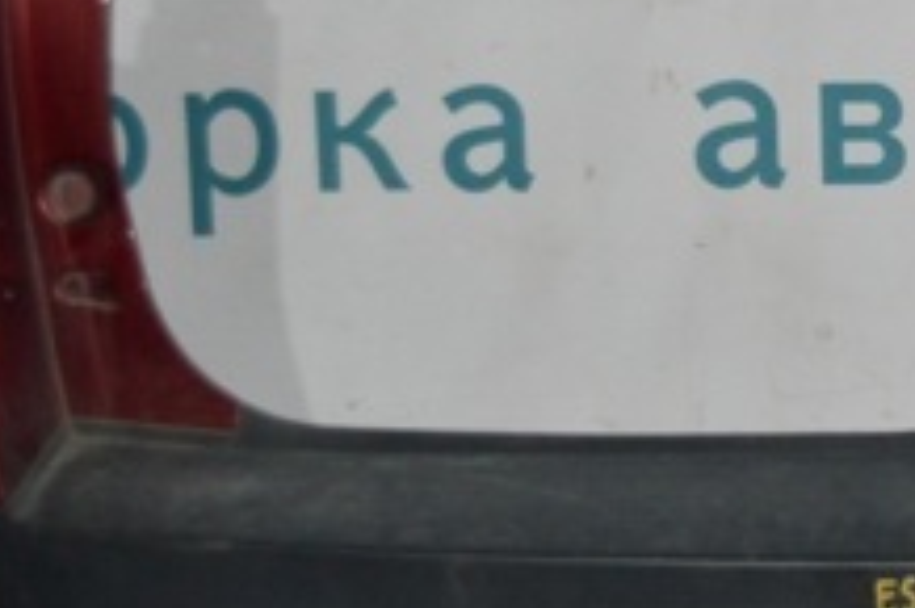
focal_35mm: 150
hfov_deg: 13.4
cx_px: 1012
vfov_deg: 9.1
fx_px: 3810
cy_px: 312
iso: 1800
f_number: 4.5
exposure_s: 1/30
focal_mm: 34
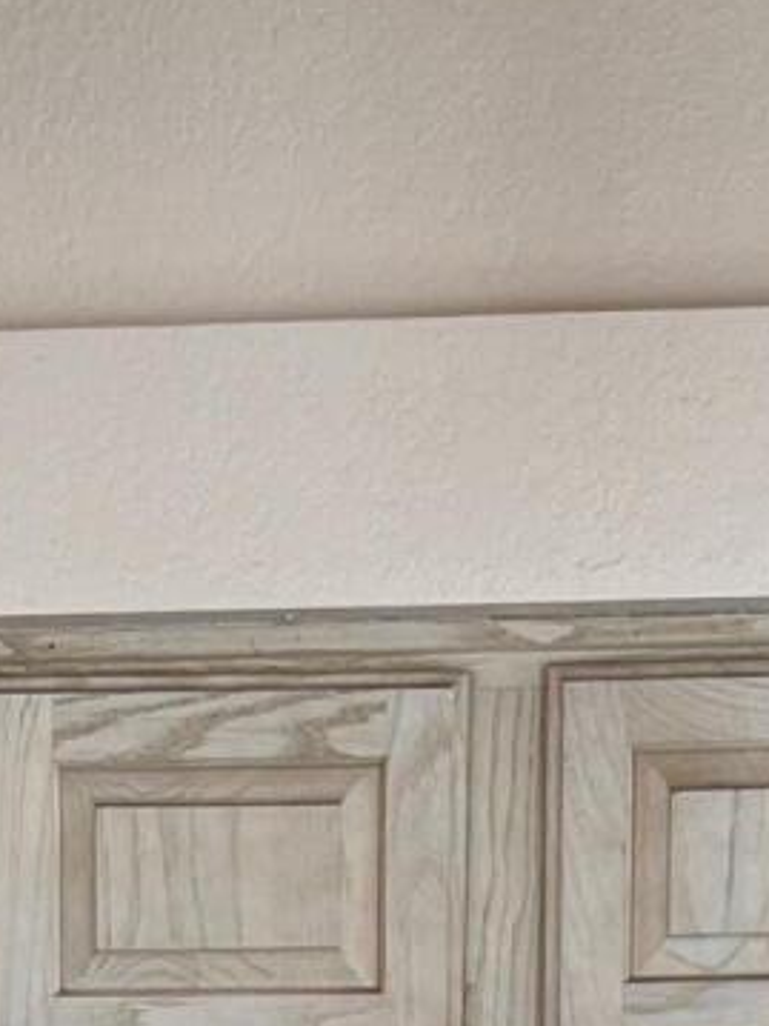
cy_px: 2089
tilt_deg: -6.1
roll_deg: -0.3
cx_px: 294
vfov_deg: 12.0
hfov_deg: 10.2
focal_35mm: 145
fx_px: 4297
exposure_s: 1/120
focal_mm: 5.7
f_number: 1.5
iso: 40
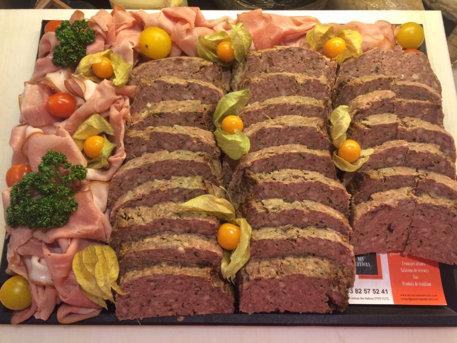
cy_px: 172
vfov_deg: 48.2
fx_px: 383
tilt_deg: -72.4
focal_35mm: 29
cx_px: 228
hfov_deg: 61.7
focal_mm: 4.15
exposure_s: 1/33
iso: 50
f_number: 2.2
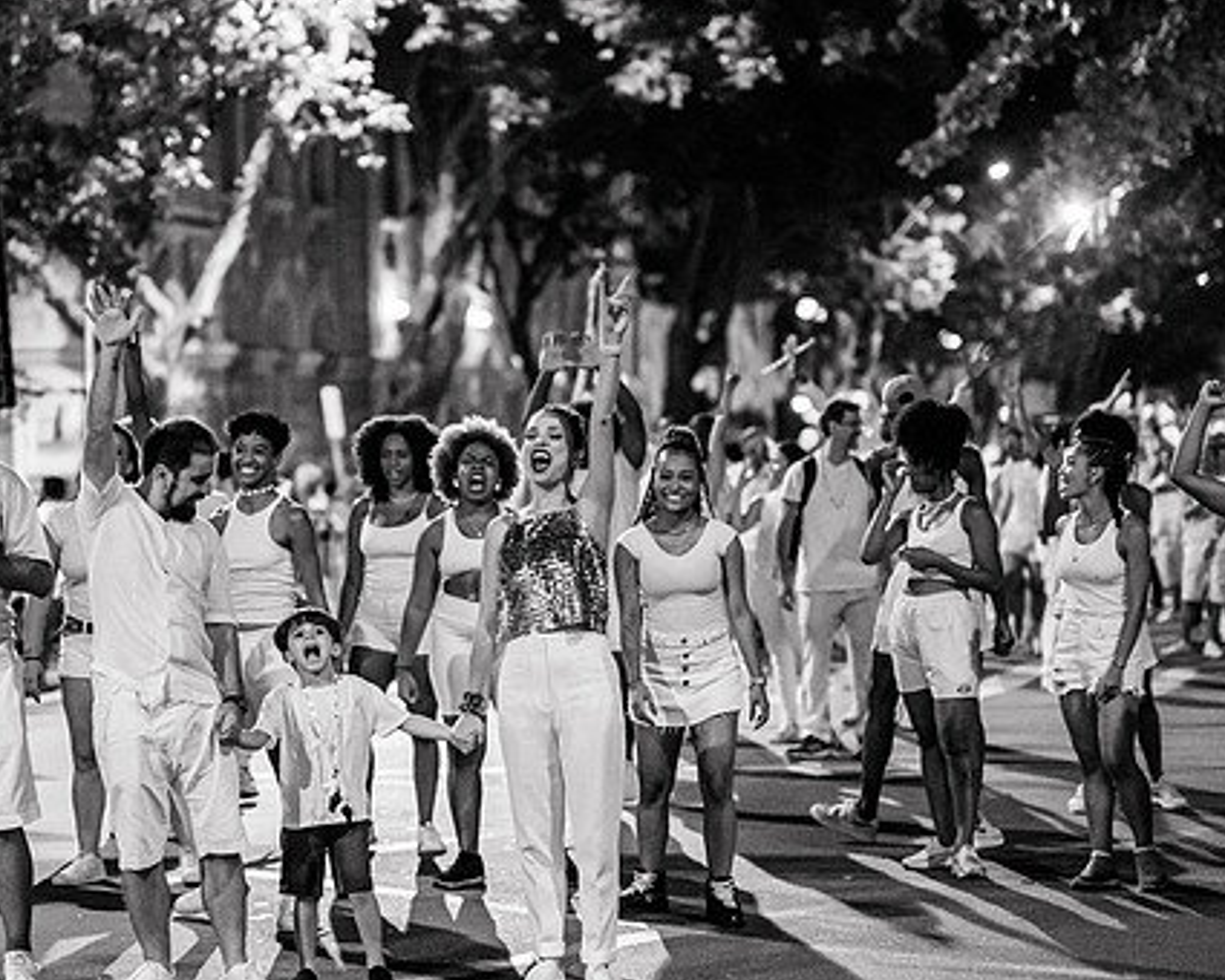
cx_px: 444
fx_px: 3481
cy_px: 516
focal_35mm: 96
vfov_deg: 16.0
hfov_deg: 19.9
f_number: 1.2
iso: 2000
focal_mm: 50
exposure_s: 1/250
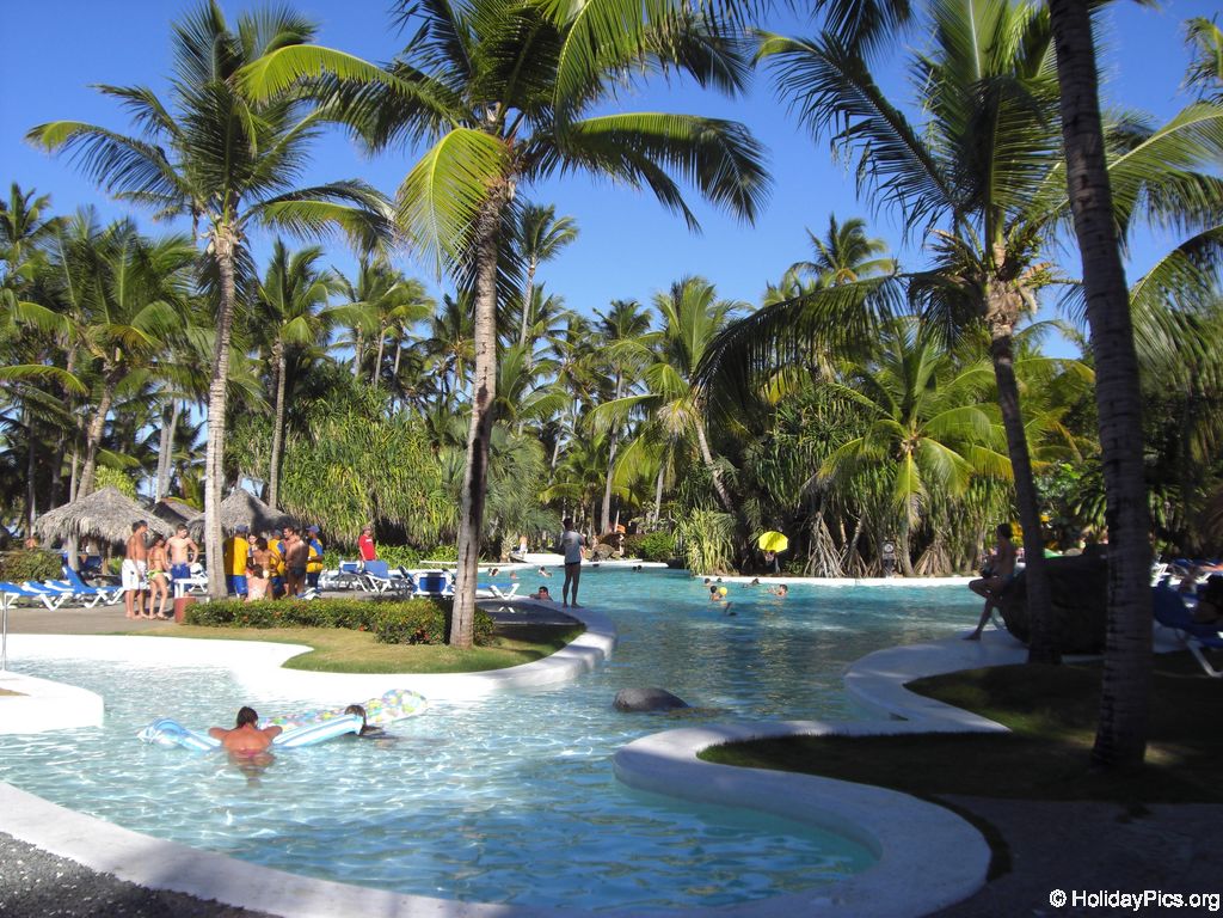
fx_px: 1343
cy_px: 459
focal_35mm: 38
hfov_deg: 49.0
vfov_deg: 37.7
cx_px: 612
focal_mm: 6.2
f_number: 8
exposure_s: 1/125
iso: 64
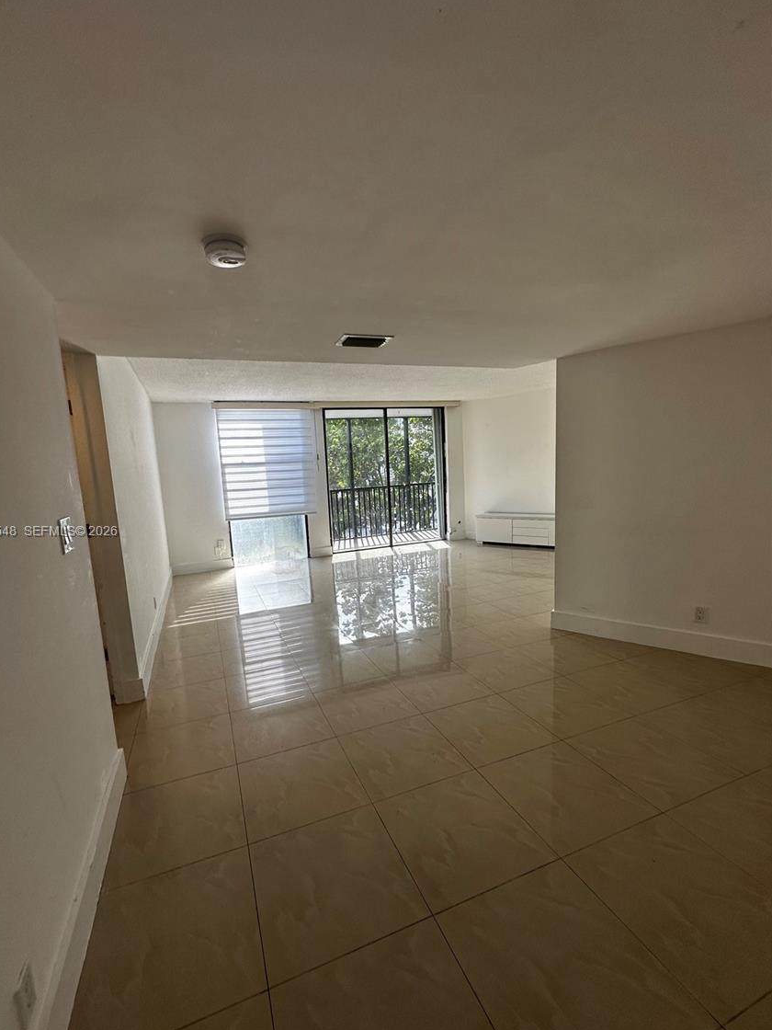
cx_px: 361
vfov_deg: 98.1
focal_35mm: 15
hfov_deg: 81.6
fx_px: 446
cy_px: 532
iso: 40
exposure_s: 1/201
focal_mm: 2.22
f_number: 2.2
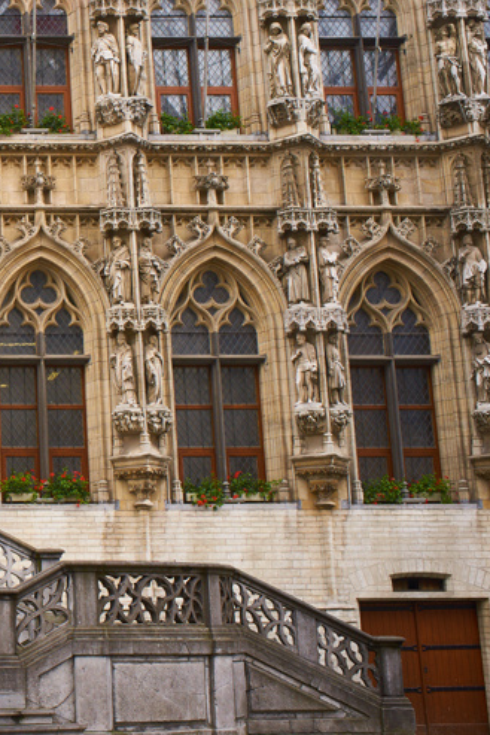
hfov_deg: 17.4
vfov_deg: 28.3
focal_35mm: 71
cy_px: 278
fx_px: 1448
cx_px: -228
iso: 200
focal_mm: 35
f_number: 8
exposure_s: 1/90
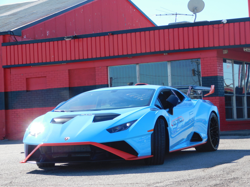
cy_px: 94
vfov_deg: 14.9
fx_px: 715
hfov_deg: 19.8
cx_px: 125
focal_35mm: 99
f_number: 4.6
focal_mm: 17.6
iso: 125
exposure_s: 1/400
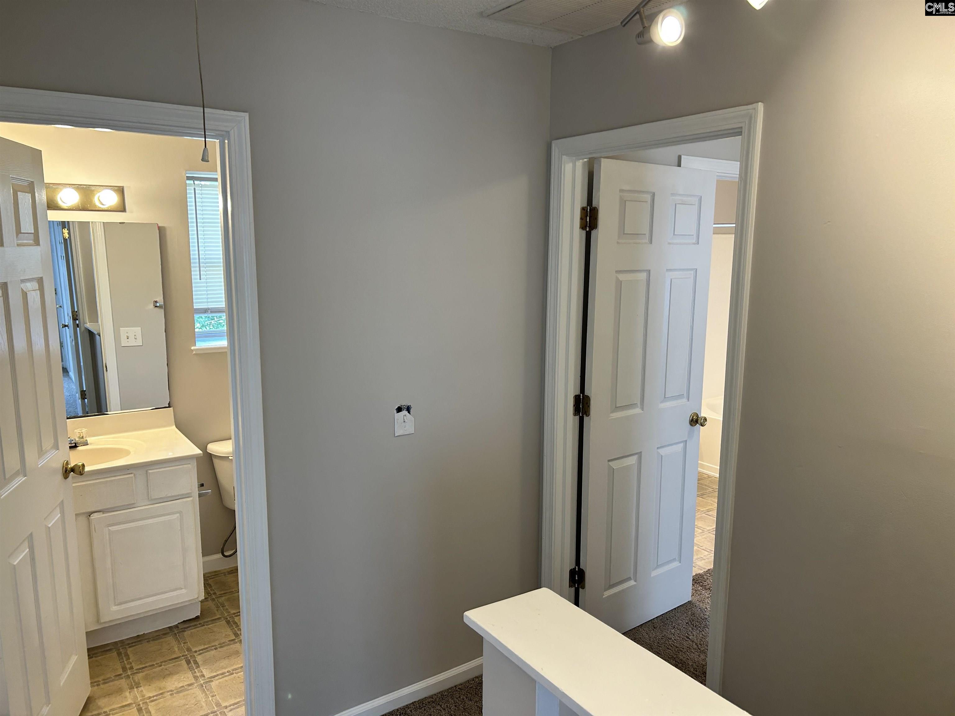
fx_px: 717
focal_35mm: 26
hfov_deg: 67.3
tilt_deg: -9.3
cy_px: 358
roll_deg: -0.4
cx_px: 478
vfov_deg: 53.1
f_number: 1.5
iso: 80
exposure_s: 1/120
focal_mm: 5.7
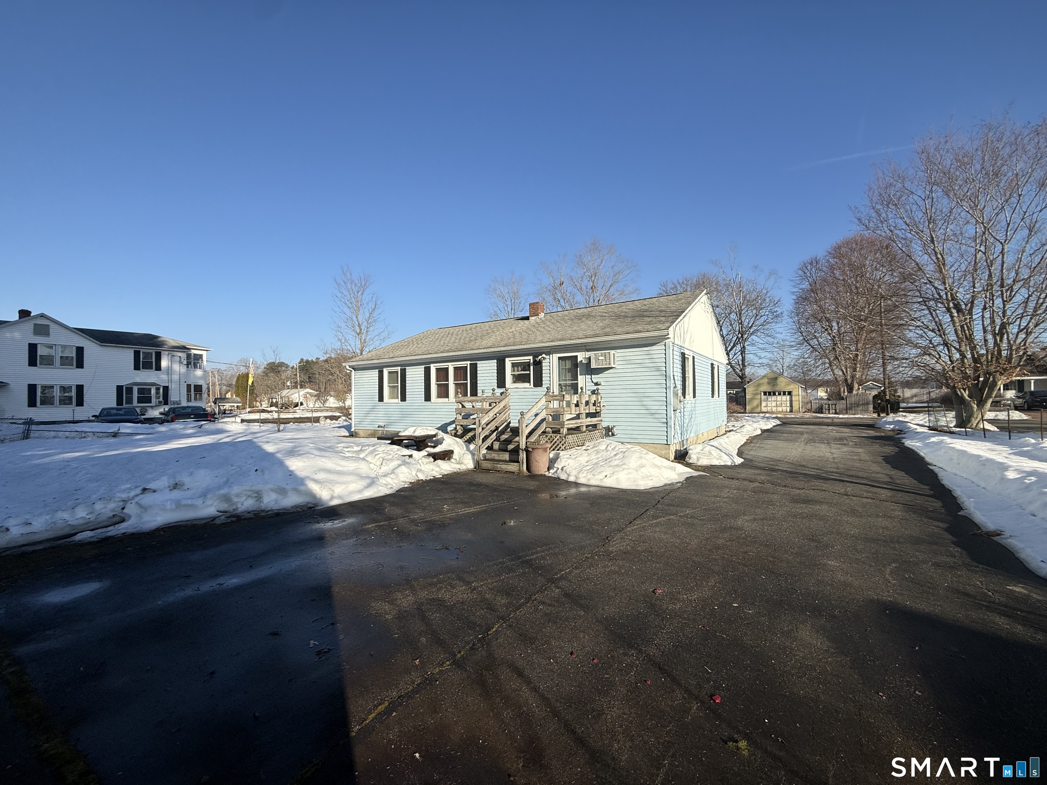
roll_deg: +0.1
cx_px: 524
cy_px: 392
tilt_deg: +2.0
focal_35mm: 14
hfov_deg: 102.1
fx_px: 423
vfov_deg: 85.7
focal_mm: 2.22
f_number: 2.2
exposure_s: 1/2611
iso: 50
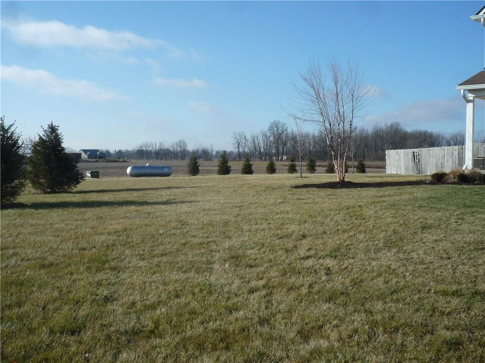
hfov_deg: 44.8
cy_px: 182
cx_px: 242
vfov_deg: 34.3
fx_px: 588
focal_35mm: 42
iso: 100
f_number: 4.5
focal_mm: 7.3
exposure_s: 1/640
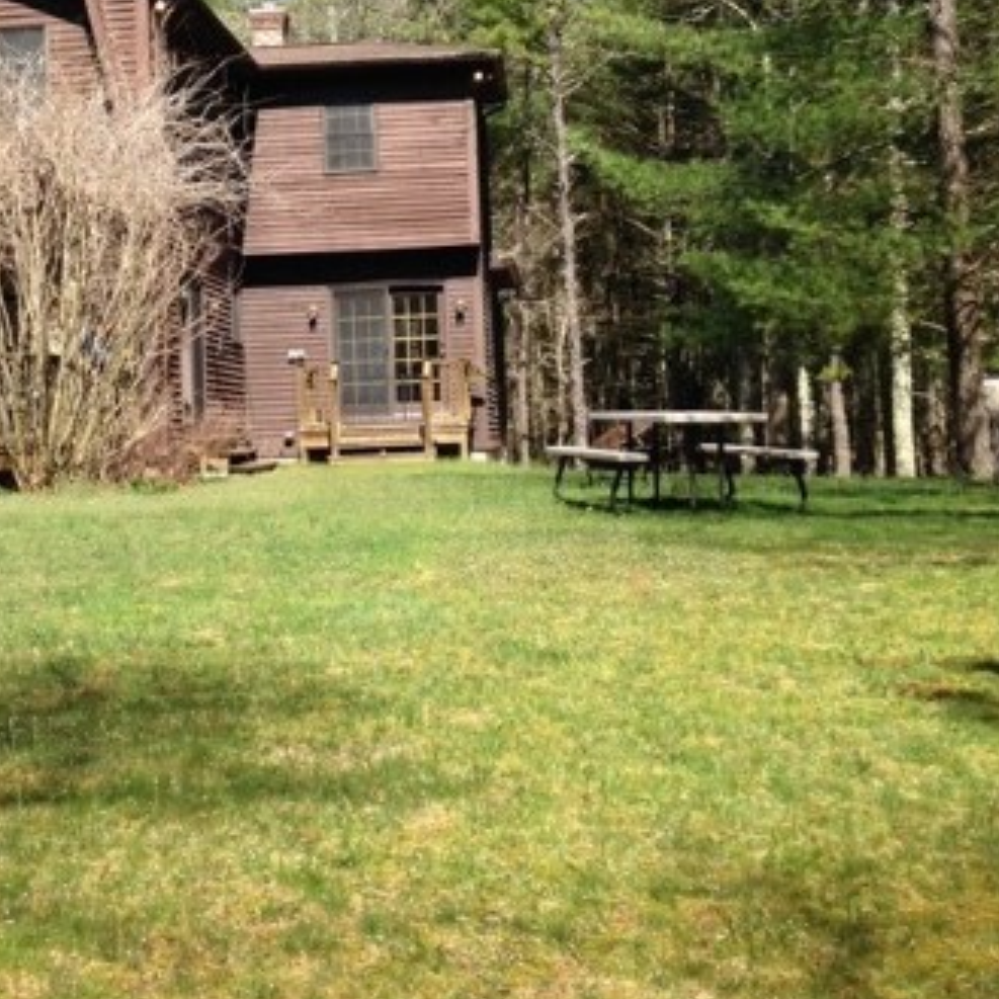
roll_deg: +1.4
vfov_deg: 25.2
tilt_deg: +5.9
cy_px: 310
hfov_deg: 25.0
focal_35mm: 68
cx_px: 228
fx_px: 2220
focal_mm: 4.12
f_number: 2.4
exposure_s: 1/834
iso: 50
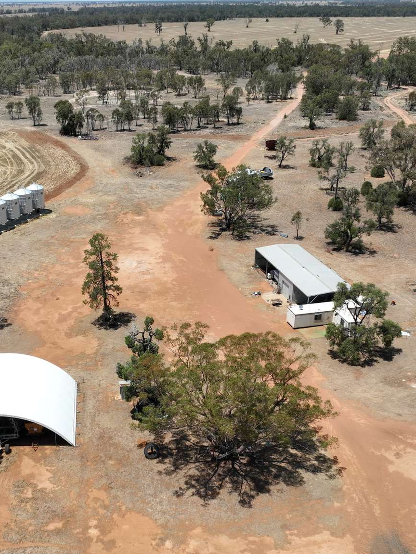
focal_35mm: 40
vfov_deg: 46.7
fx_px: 641
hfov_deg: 35.7
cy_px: 305
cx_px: 145
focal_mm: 12.29
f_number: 2.8
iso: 100
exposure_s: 1/2000
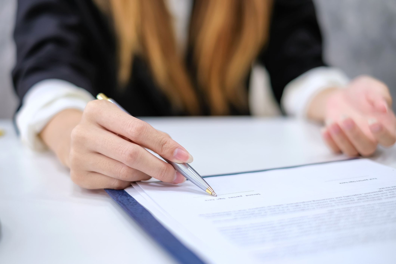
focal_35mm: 53
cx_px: 198
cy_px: 132
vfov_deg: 25.5
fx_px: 583
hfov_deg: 37.5
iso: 200
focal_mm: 35
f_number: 1.8
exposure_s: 1/100
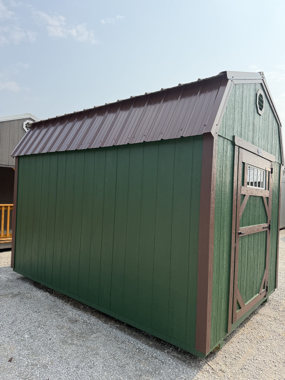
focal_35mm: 24
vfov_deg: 71.6
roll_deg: -2.5
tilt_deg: +0.3
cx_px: 142
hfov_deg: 56.8
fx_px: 263
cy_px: 190
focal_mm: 6.76
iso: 100
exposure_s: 1/4167
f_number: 1.78
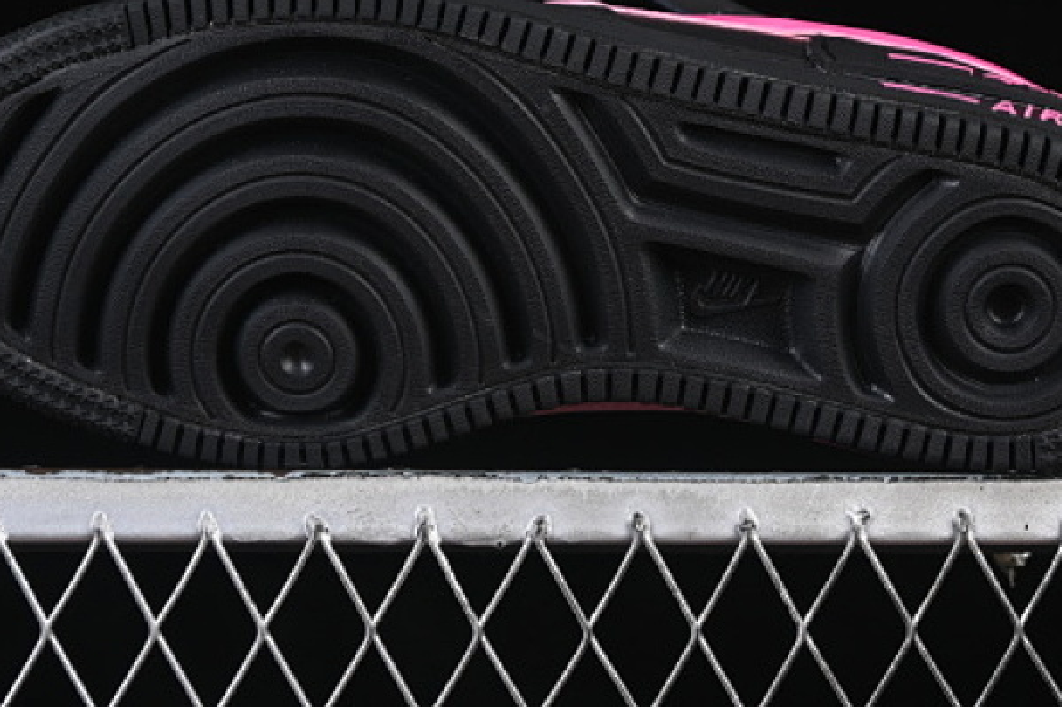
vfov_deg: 10.0
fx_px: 4011
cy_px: 69
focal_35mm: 136
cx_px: 547
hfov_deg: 15.1
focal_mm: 50
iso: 160
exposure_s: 1/50
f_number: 6.3
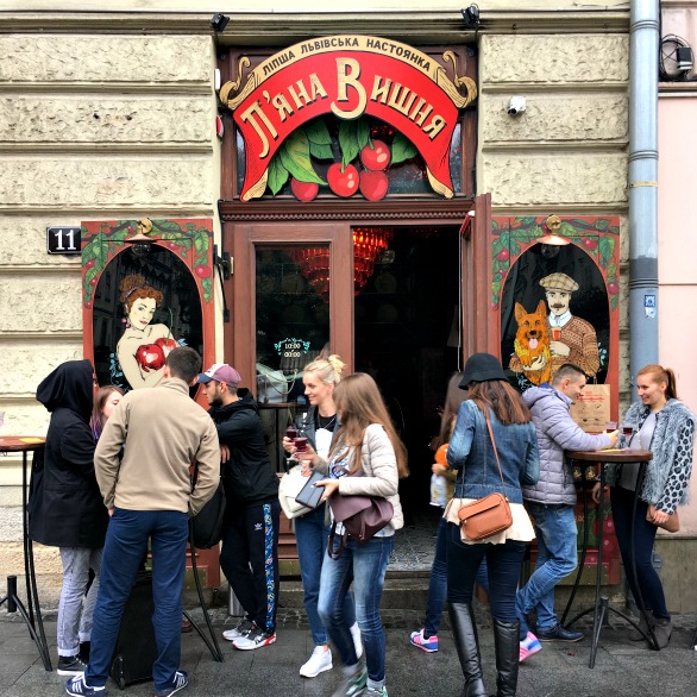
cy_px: 388
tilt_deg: +0.8
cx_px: 348
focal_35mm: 35
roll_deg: -0.2
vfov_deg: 47.1
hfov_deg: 47.2
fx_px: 797
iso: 25
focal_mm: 4.15
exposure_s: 1/50
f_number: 2.2
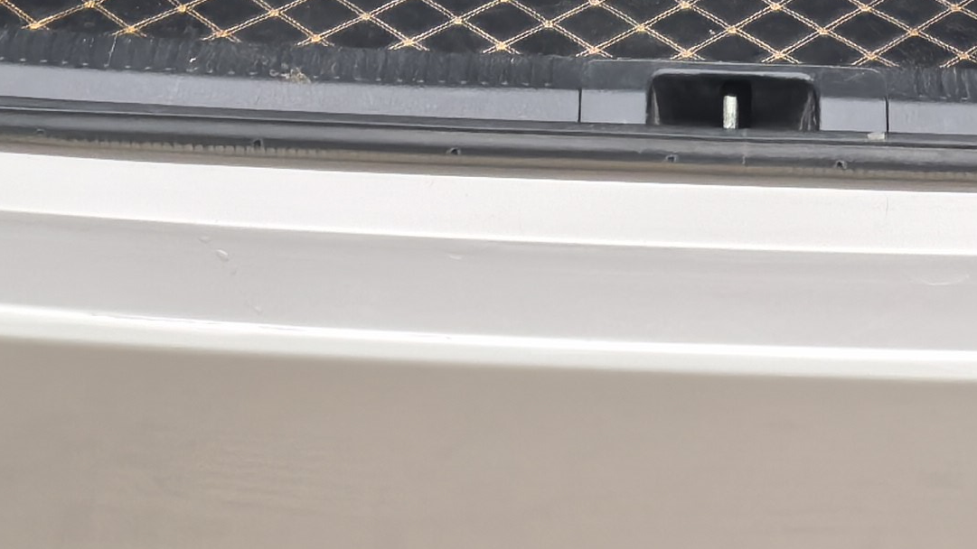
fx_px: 3316
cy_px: -829
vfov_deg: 8.5
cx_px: 698
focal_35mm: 128
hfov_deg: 16.7
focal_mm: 5.75
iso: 50
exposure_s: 1/355
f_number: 1.4
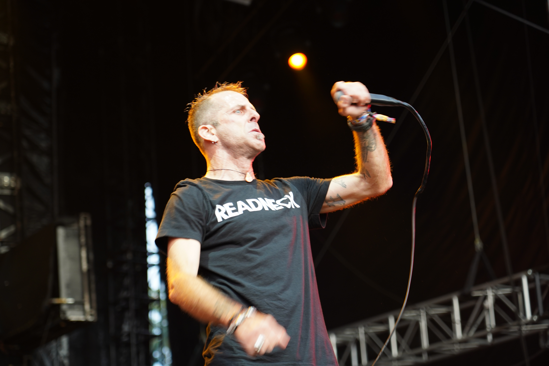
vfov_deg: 13.0
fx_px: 1601
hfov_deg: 19.5
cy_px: 183
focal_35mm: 105
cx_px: 274
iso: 800
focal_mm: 105
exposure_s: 1/125
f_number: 4
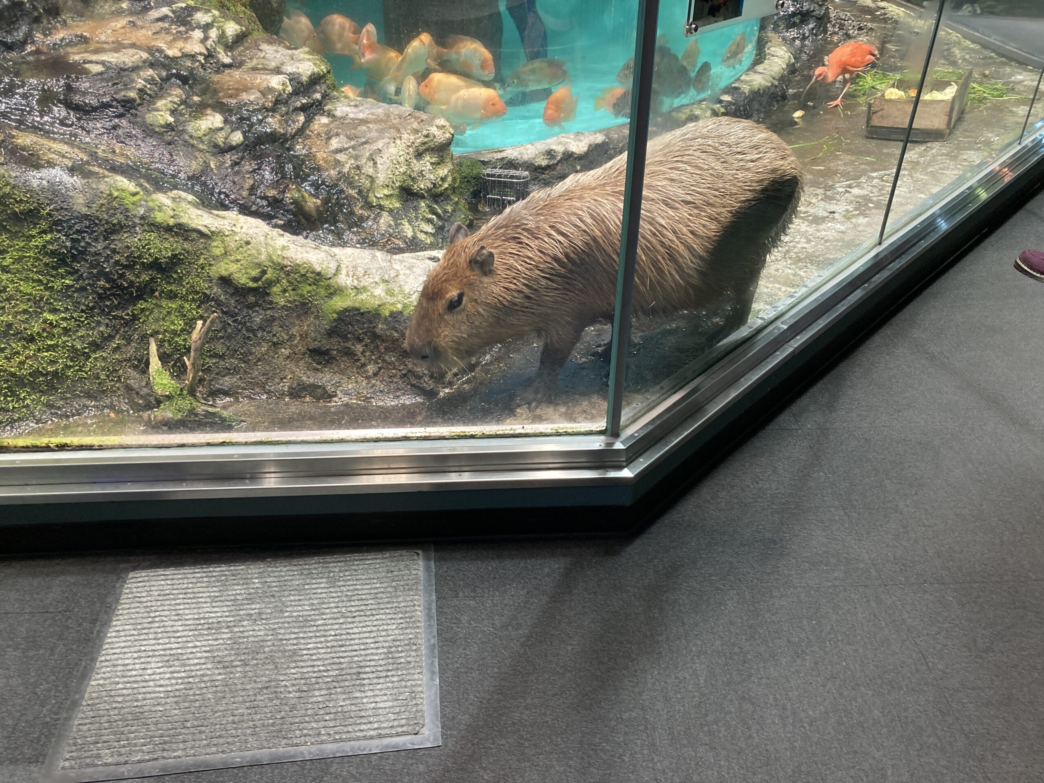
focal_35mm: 28
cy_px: 392
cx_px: 522
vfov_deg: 49.7
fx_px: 844
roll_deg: -0.3
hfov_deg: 63.4
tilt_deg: -33.0
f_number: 1.8
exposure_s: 1/60
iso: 125
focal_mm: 3.99
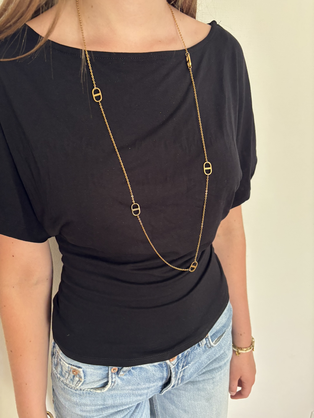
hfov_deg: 53.1
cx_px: 157
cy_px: 209
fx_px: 314
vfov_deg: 67.3
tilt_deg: -23.3
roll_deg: +0.8
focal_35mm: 26
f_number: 1.6
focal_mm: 5.96
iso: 250
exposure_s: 1/60
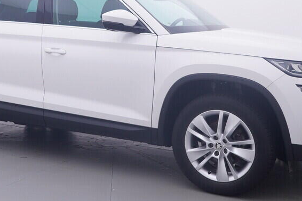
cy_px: 48
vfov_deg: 23.4
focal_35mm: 57
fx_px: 481
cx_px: 113
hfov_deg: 34.7
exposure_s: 1/80
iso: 200
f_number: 5
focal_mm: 15
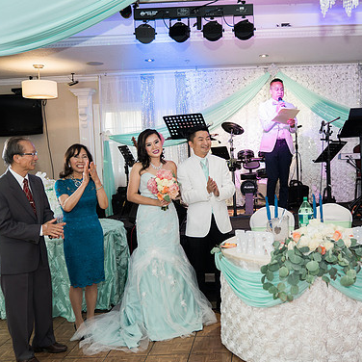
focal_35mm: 38
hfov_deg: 43.0
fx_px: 450
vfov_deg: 43.9
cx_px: 254
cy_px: 179
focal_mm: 28
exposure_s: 1/160
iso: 1000
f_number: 2.8
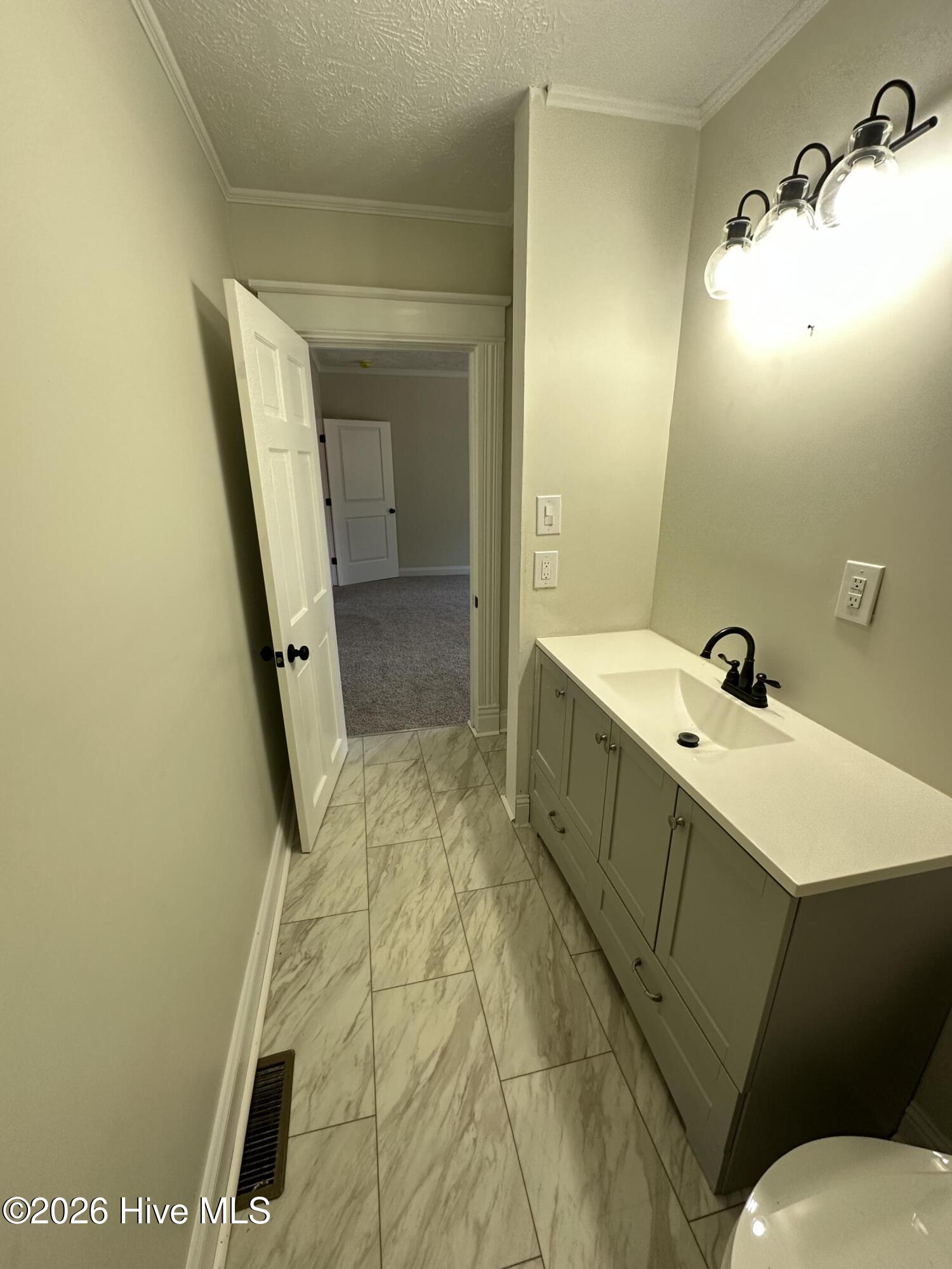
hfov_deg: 85.7
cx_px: 476
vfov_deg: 102.1
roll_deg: -0.4
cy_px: 634
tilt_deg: -18.4
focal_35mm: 14
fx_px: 513
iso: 250
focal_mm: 2.22
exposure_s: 1/99
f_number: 2.2
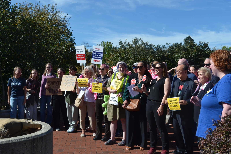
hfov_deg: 41.1
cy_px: 77
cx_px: 116
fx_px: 308
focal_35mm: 48
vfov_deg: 28.1
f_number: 8
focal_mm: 32
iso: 100
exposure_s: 1/250
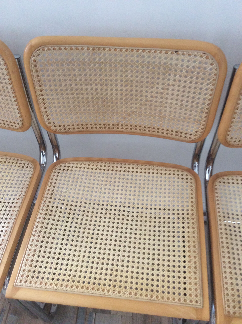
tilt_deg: -52.2
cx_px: 121
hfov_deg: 44.1
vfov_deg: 56.9
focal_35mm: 32
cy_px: 162
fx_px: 299
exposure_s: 1/25
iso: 160
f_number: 2.4
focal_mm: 3.3
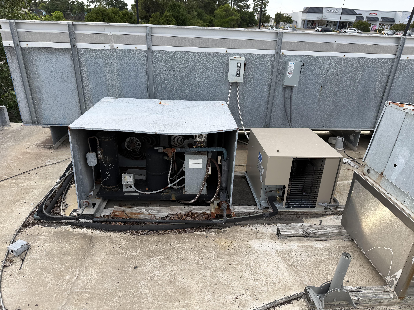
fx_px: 287
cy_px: 155
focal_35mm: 24
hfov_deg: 71.6
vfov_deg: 56.8
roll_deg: -1.9
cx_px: 207
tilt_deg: -23.9
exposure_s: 1/1585
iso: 80
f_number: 1.78
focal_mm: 6.76
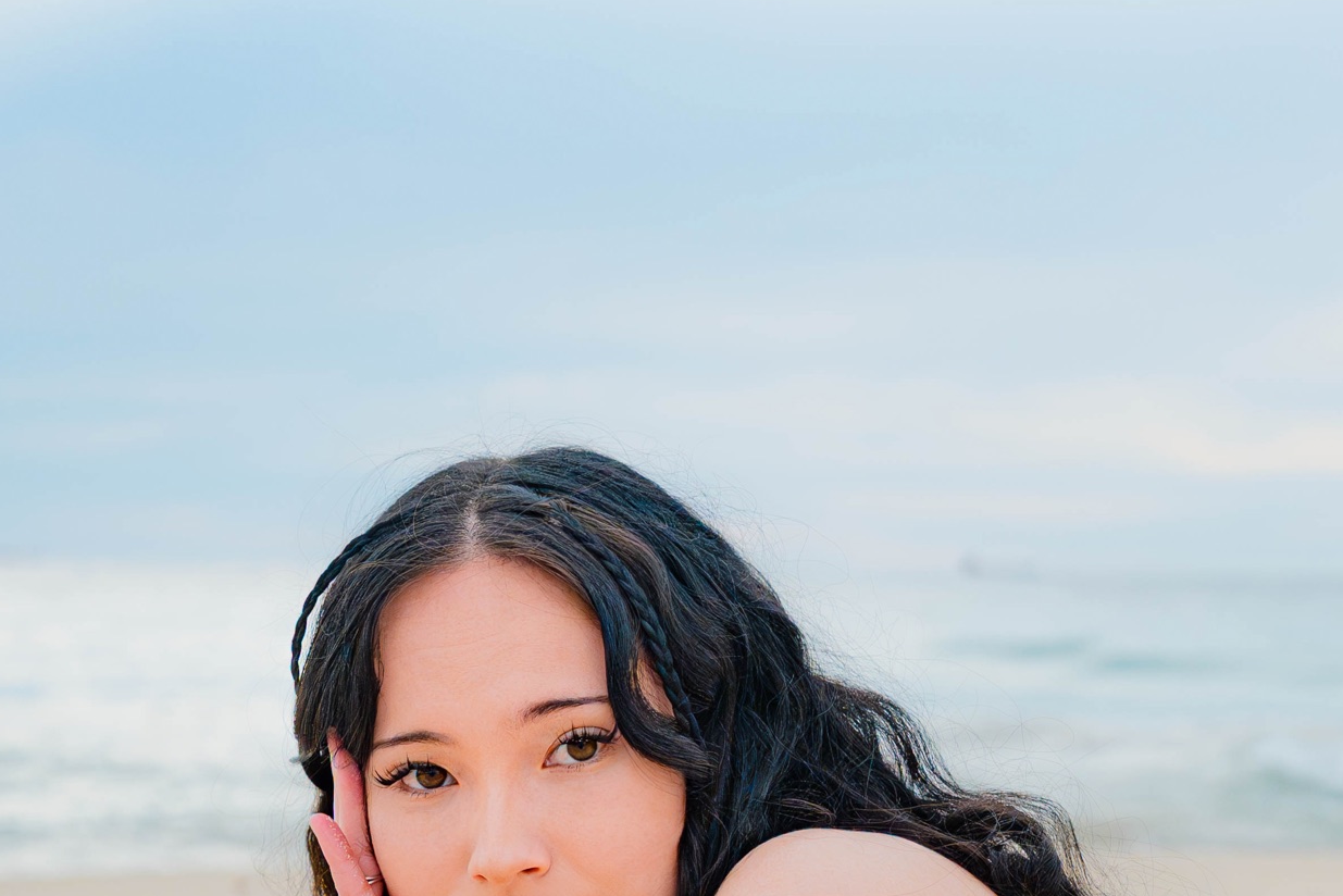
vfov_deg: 19.6
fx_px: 2537
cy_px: 830
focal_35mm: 68
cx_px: 618
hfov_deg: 29.6
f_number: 2.8
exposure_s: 1/6400
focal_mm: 35
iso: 1600
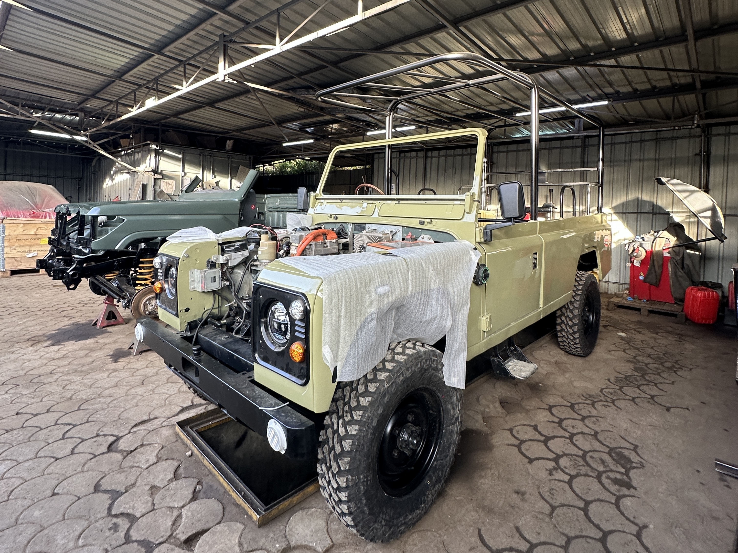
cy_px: 276
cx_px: 369
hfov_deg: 102.1
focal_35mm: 14
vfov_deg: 85.7
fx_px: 298
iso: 100
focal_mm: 2.22
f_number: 2.2
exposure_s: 1/99
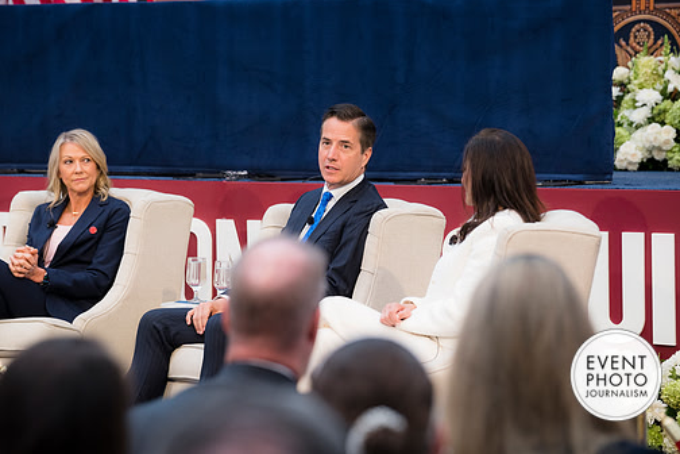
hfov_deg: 15.0
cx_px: 316
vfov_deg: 10.0
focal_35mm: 137
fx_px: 2588
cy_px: 203
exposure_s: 1/160
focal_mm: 119
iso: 800
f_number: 4
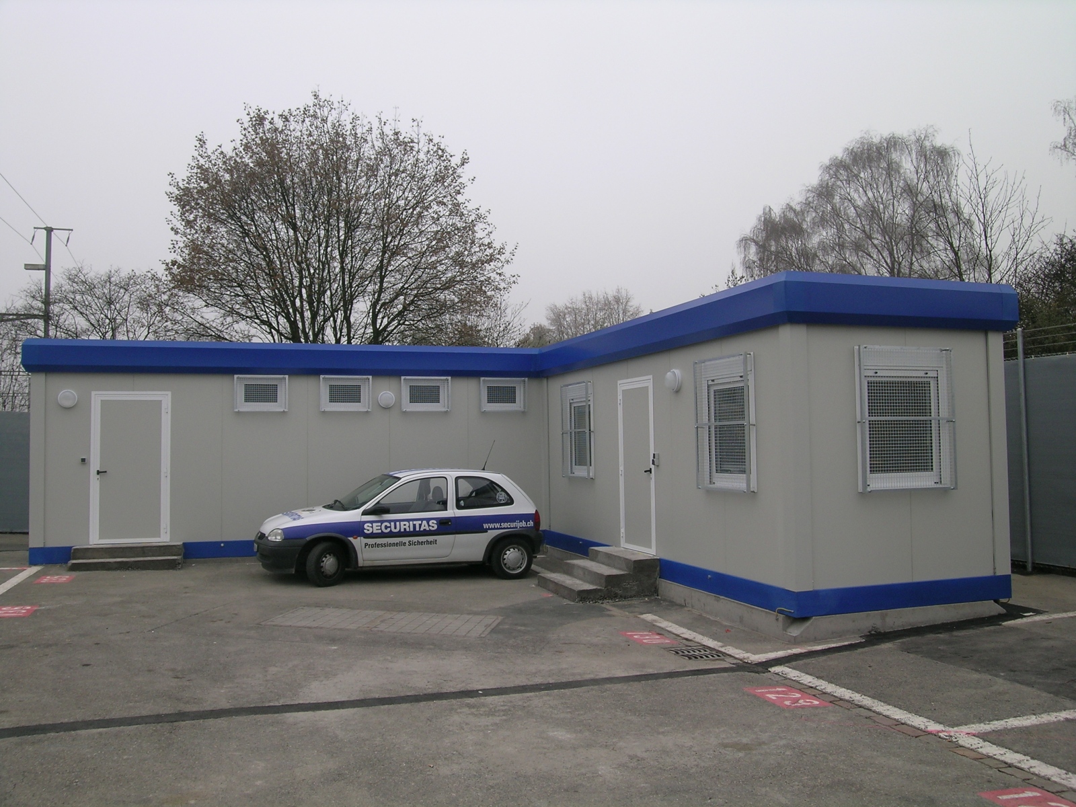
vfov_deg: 45.4
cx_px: 538
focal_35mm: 31
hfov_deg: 58.4
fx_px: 964
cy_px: 404
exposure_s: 1/126
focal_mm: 6.5
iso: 50
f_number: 4.6
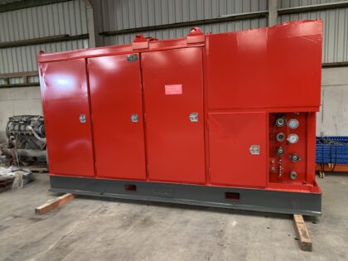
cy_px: 130
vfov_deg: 53.1
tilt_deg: -9.6
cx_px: 174
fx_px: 261
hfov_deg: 67.3
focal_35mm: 26
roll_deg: +3.5
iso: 160
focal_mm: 4.25
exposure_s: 1/60
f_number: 1.8
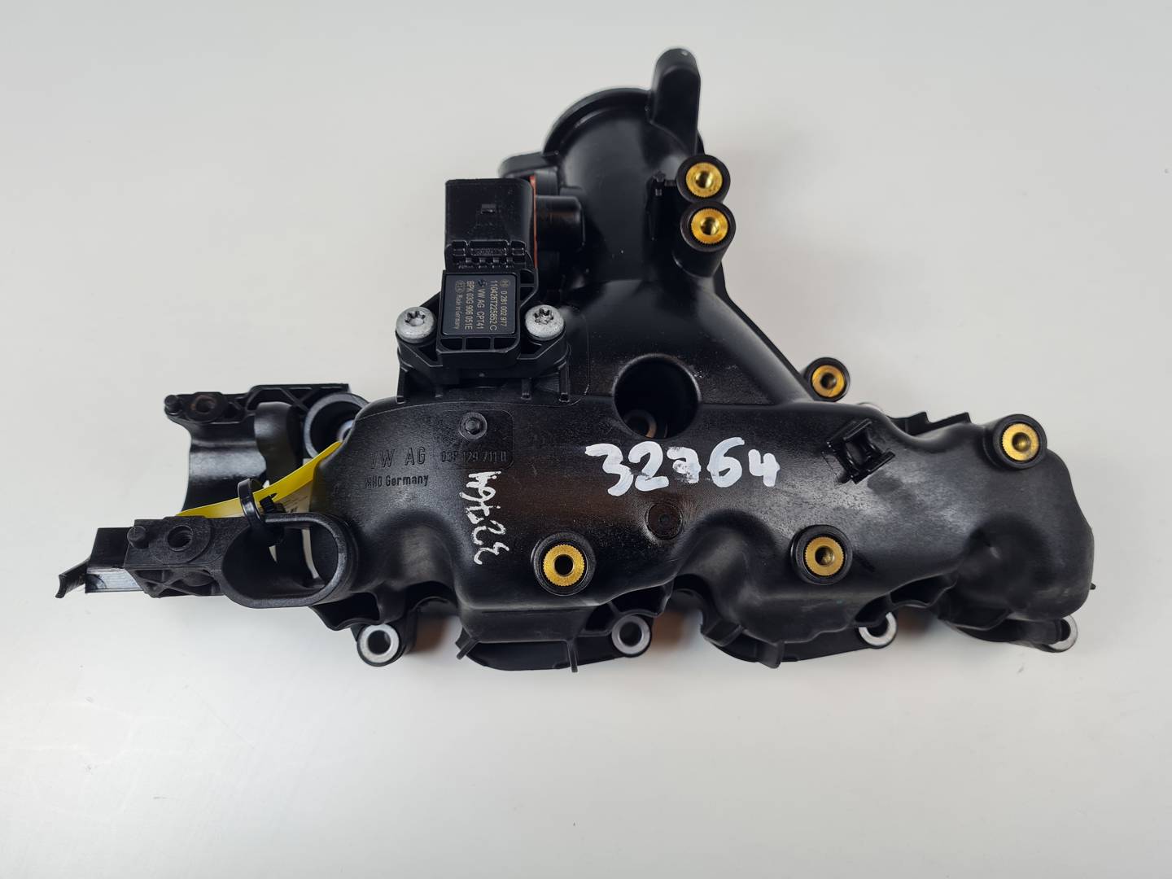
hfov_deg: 67.3
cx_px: 586
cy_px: 440
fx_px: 880
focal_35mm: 26
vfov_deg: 53.1
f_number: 1.8
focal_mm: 5.4
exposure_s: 1/237
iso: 50
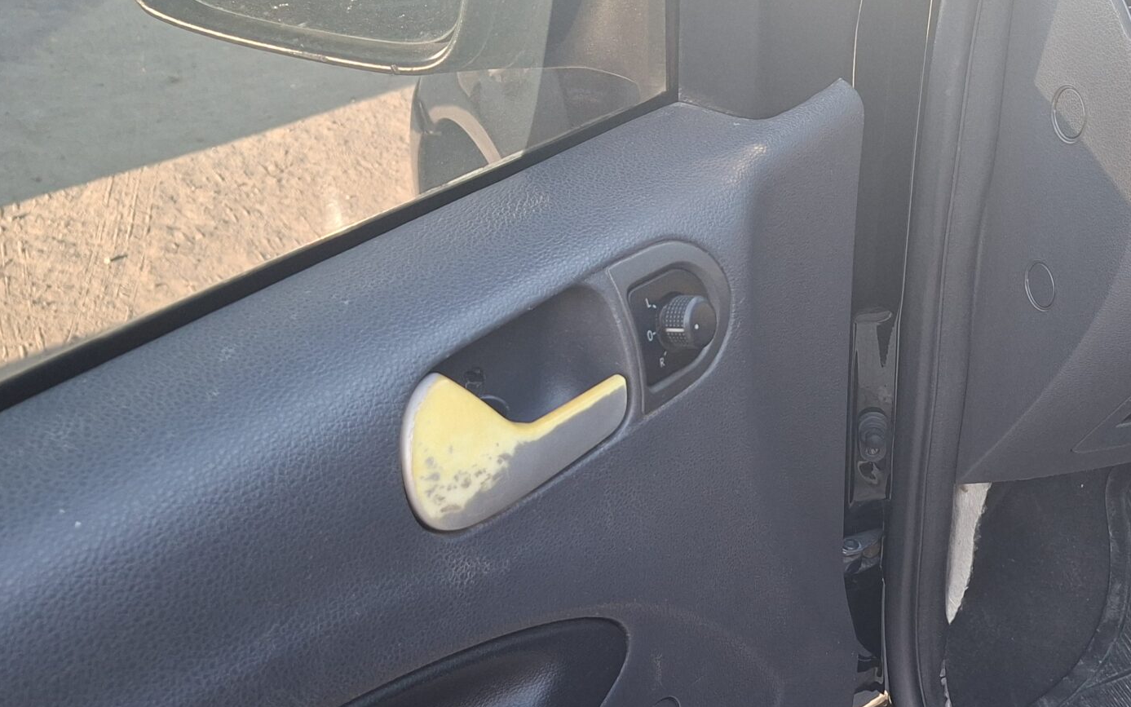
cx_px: 793
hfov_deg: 43.5
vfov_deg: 28.3
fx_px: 1387
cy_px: 493
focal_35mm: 45
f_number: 1.8
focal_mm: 5.54
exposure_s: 1/120
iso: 125
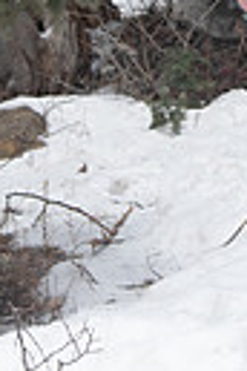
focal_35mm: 181
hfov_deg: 7.5
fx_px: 1863
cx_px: 365
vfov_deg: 11.0
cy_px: -164
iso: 320
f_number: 5
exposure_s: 1/125
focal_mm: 52
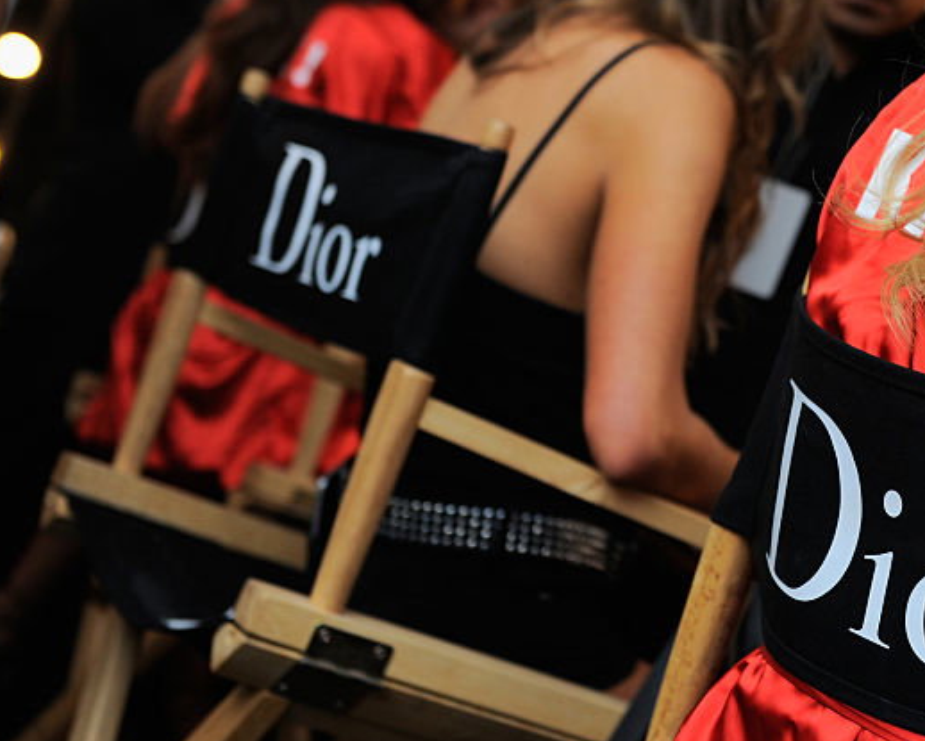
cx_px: 880
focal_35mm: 89
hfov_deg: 20.9
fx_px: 2438
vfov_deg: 17.3
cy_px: 370
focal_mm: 48
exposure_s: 1/125
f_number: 3.2
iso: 400
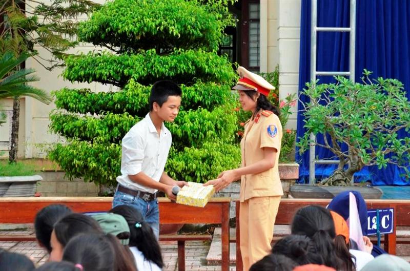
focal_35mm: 158
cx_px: 205
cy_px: 136
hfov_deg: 13.1
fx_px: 1789
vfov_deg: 8.7
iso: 800
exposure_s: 1/320
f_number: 10
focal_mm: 105
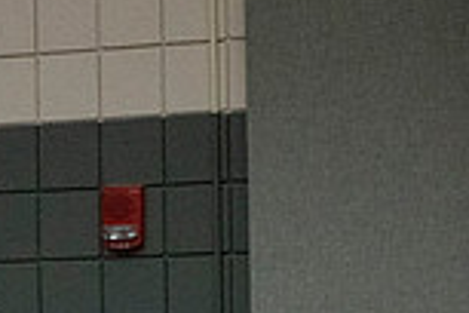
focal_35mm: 265
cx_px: -405
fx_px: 3452
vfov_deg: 5.2
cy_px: 324
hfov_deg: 7.5
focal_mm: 70
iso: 10000
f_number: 4
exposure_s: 1/500
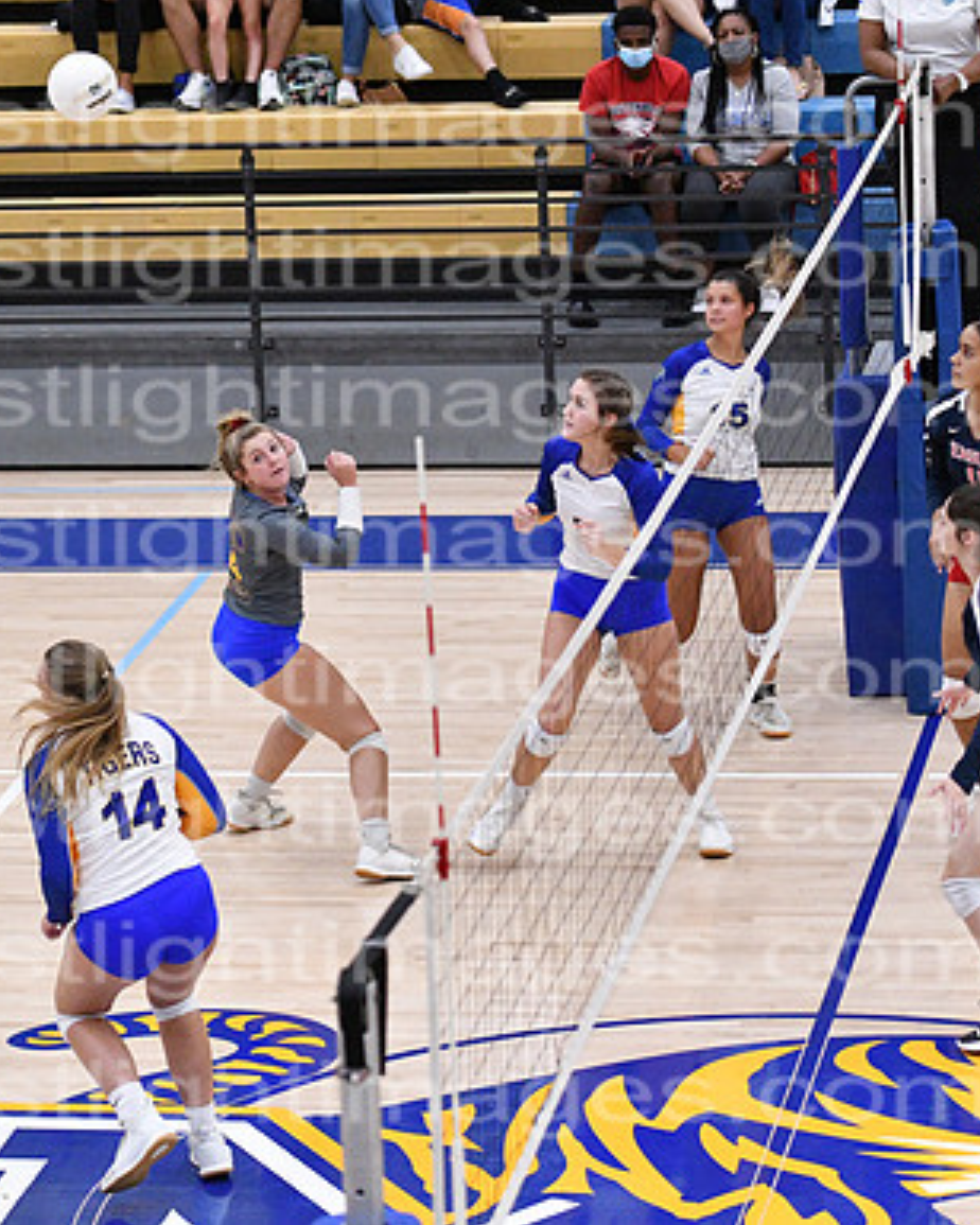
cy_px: 612
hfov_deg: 8.9
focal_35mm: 174
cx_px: 267
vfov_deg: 11.1
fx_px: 6308
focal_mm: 82
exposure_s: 1/1000
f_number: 3.2
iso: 6400
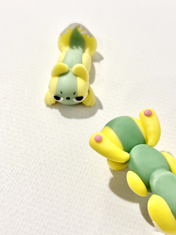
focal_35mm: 52
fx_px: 353
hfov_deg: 28.0
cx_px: 88
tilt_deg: -56.7
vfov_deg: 36.8
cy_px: 118
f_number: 1.6
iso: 64
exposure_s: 1/120
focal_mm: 5.96
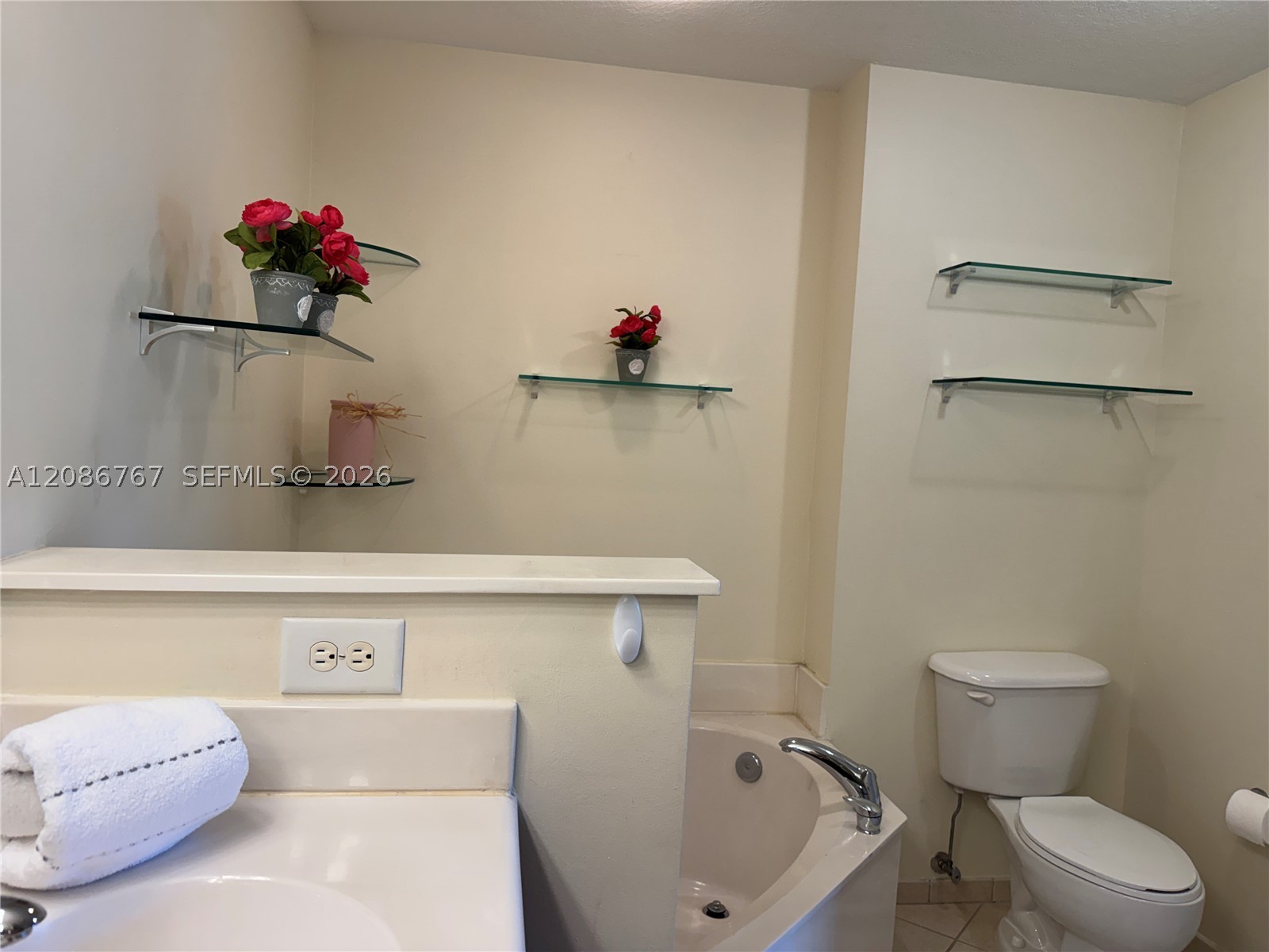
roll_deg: -3.1
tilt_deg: -3.1
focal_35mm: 24
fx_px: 880
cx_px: 634
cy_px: 476
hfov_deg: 71.6
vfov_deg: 56.8
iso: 100
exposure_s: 1/120
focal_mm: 6.76
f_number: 1.78
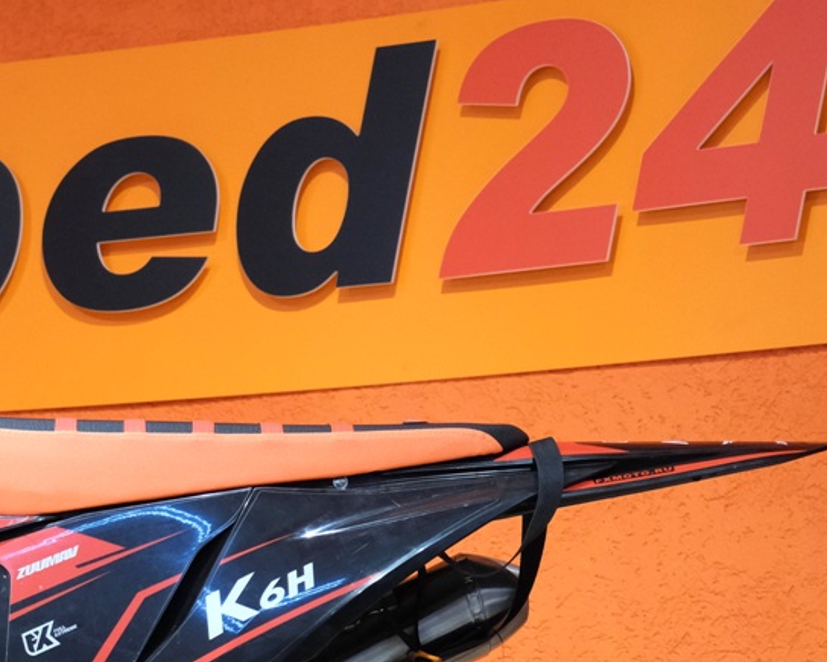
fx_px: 3989
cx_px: -220
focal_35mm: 163
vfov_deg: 9.4
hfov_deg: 11.5
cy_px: 746
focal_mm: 39.3
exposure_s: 1/100
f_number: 4
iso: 2000
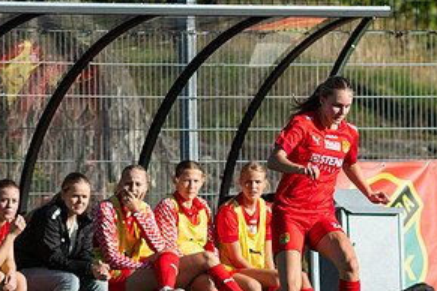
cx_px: 293
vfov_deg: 1.1
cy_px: 224
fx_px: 14881
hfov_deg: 1.7
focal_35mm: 1226
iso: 125
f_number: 3.2
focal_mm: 300
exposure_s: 1/2500
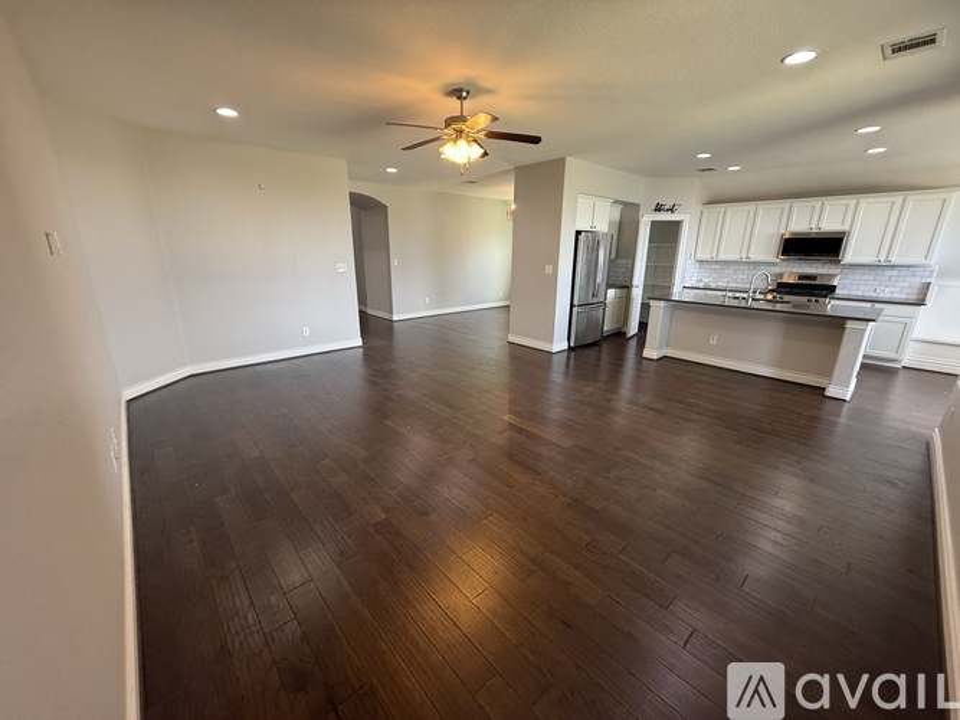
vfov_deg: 85.7
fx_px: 388
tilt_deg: -15.0
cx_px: 480
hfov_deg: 102.1
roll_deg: -0.9
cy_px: 360
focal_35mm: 14
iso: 200
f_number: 2.2
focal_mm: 2.22
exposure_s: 1/60
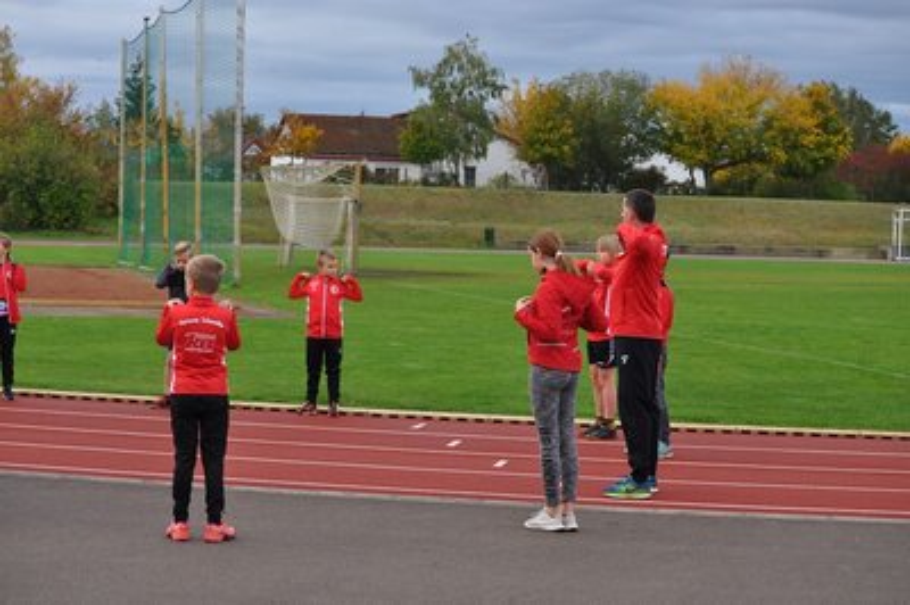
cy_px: 302
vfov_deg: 16.5
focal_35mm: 82
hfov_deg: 24.6
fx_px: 2084
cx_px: 455
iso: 200
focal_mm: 55
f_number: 5.6
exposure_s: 1/125
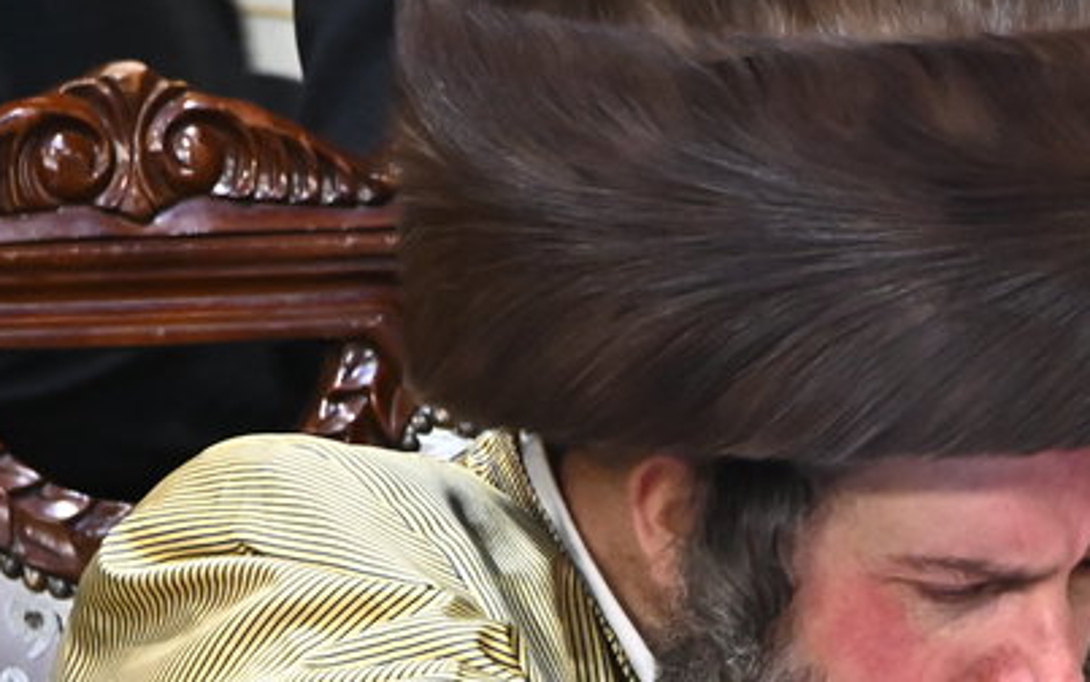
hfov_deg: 1.1
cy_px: 754
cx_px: 1690
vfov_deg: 0.7
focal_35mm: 1946
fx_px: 57816
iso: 5000
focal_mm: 550
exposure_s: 1/100
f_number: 7.1
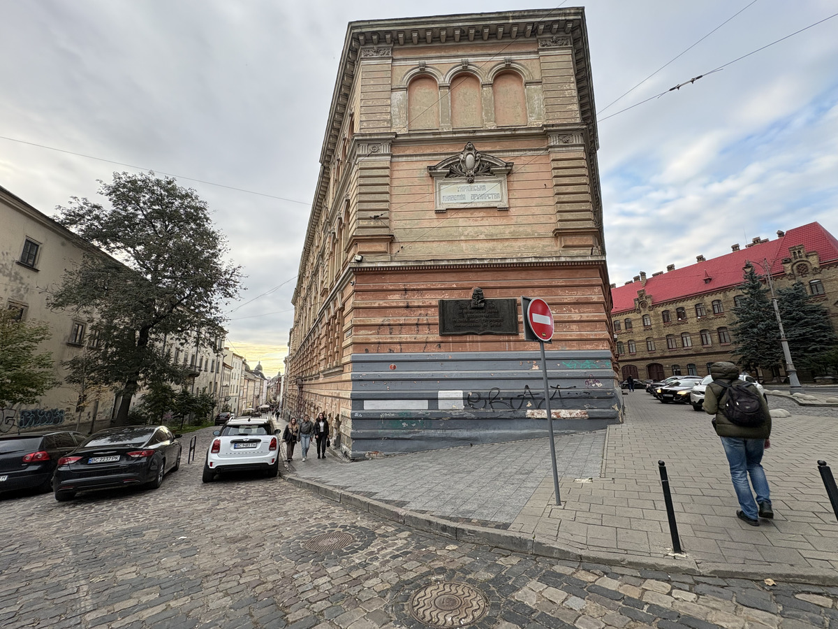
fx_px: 339
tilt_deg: +13.1
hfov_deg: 102.1
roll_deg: +0.7
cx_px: 419
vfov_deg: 85.7
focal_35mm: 14
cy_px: 314
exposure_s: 1/150
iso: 64
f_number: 2.2
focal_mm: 2.22
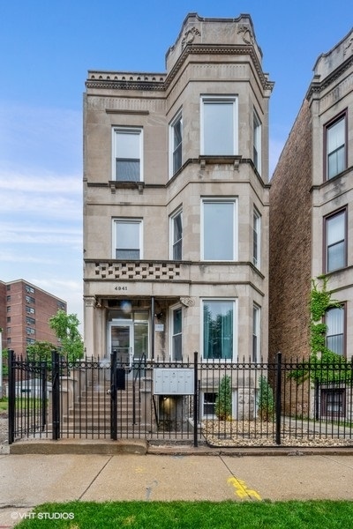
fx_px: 221
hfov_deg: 77.3
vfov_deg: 100.4
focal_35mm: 15
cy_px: 264
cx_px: 176
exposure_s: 1/4
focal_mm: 15
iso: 100
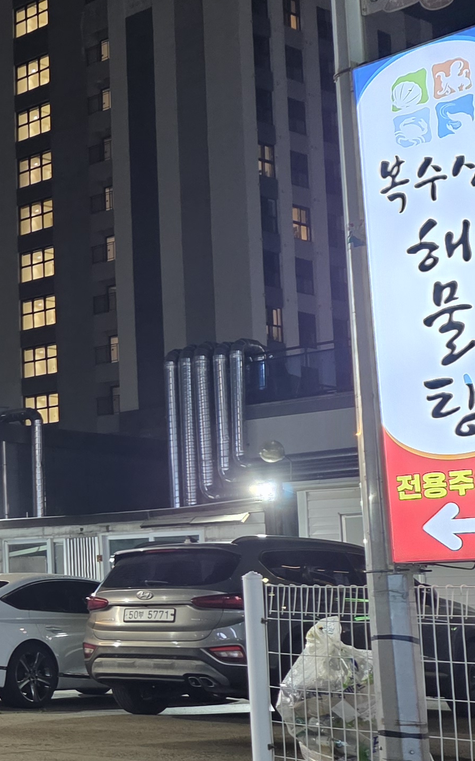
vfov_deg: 30.1
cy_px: 460
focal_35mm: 68
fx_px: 1409
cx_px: -394
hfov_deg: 16.0
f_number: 1.7
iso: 640
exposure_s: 1/120
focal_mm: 6.25
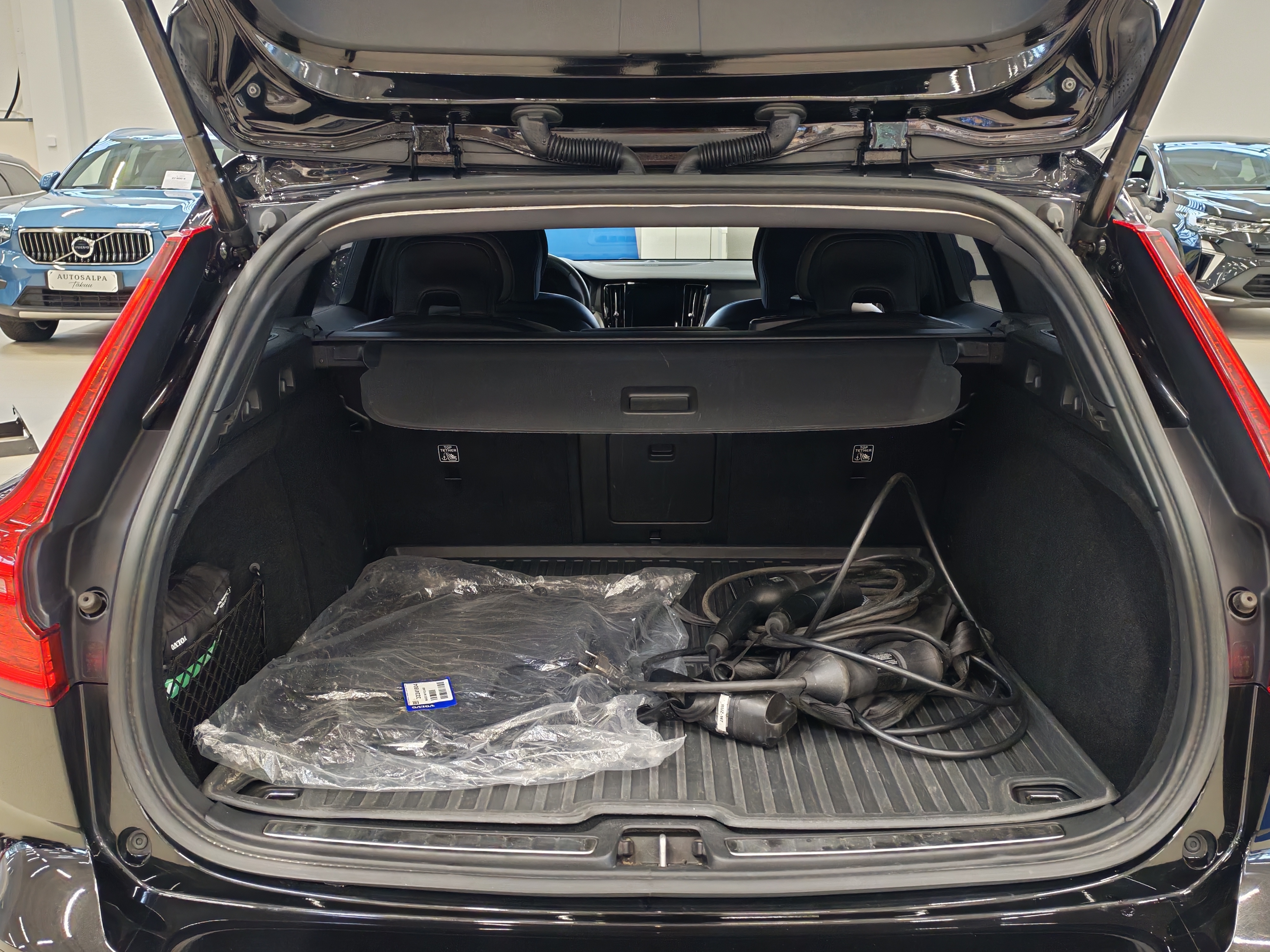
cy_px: 476
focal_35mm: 34
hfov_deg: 54.0
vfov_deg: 41.8
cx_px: 635
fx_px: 1247
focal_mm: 6.12
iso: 640
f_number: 1.9
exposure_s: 1/100
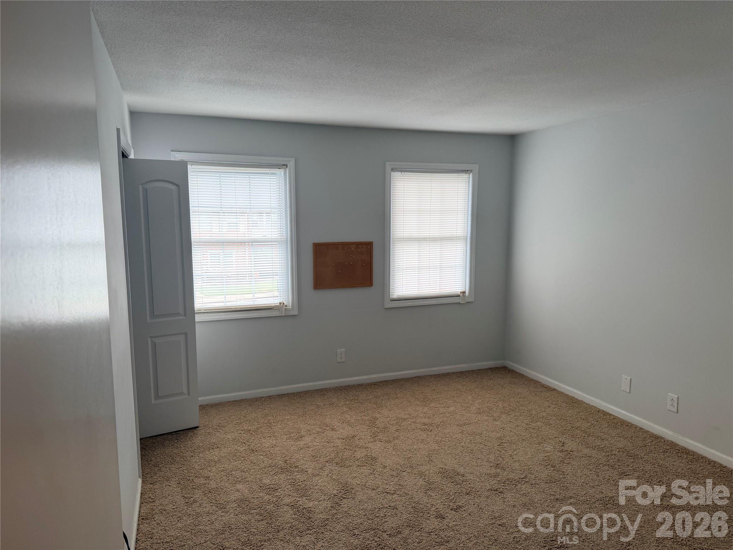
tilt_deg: -5.8
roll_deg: -0.1
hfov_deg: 71.6
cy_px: 275
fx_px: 508
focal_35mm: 24
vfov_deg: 56.8
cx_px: 366
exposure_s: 1/120
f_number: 1.78
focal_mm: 6.76
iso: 100
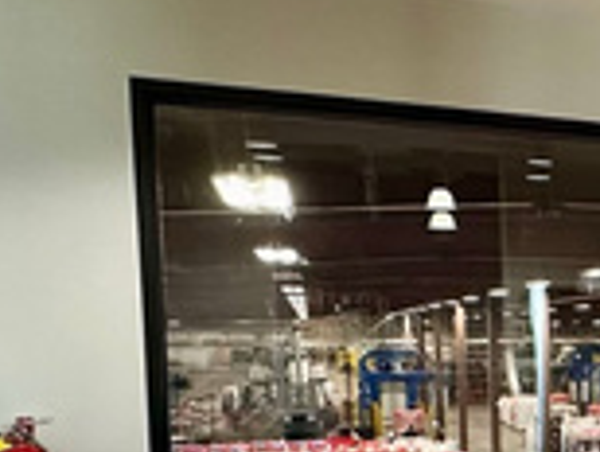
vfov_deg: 24.7
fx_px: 1007
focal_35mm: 58
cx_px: 884
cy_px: 394
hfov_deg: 25.5
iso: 400
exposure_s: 1/60
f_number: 2.2
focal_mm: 2.22
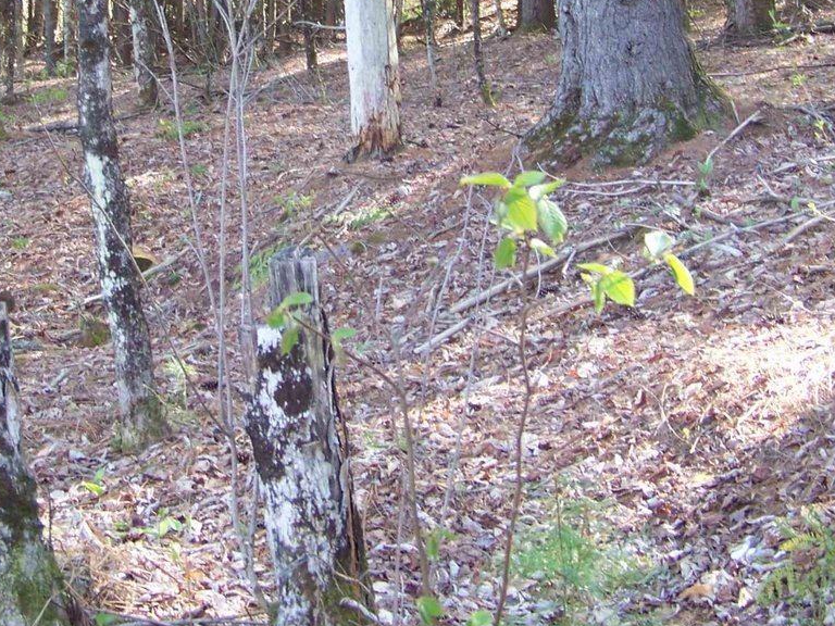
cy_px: 63
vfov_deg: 19.3
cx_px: 297
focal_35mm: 75
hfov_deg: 25.9
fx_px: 1809
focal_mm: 5.85
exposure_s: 1/30
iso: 69
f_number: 2.8
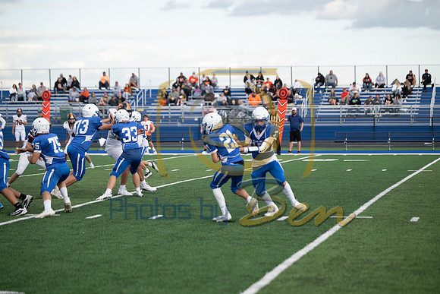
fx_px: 1406
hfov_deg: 17.8
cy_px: 147
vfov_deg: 11.9
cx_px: 220
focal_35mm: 115
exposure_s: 1/1600
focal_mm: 115
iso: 320
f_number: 2.8
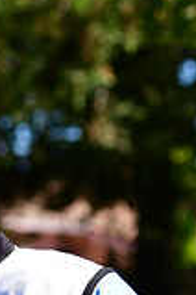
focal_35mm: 428
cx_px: -95
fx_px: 3495
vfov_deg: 4.8
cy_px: 495
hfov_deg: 3.2
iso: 400
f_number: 4.5
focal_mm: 78
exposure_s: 1/2500
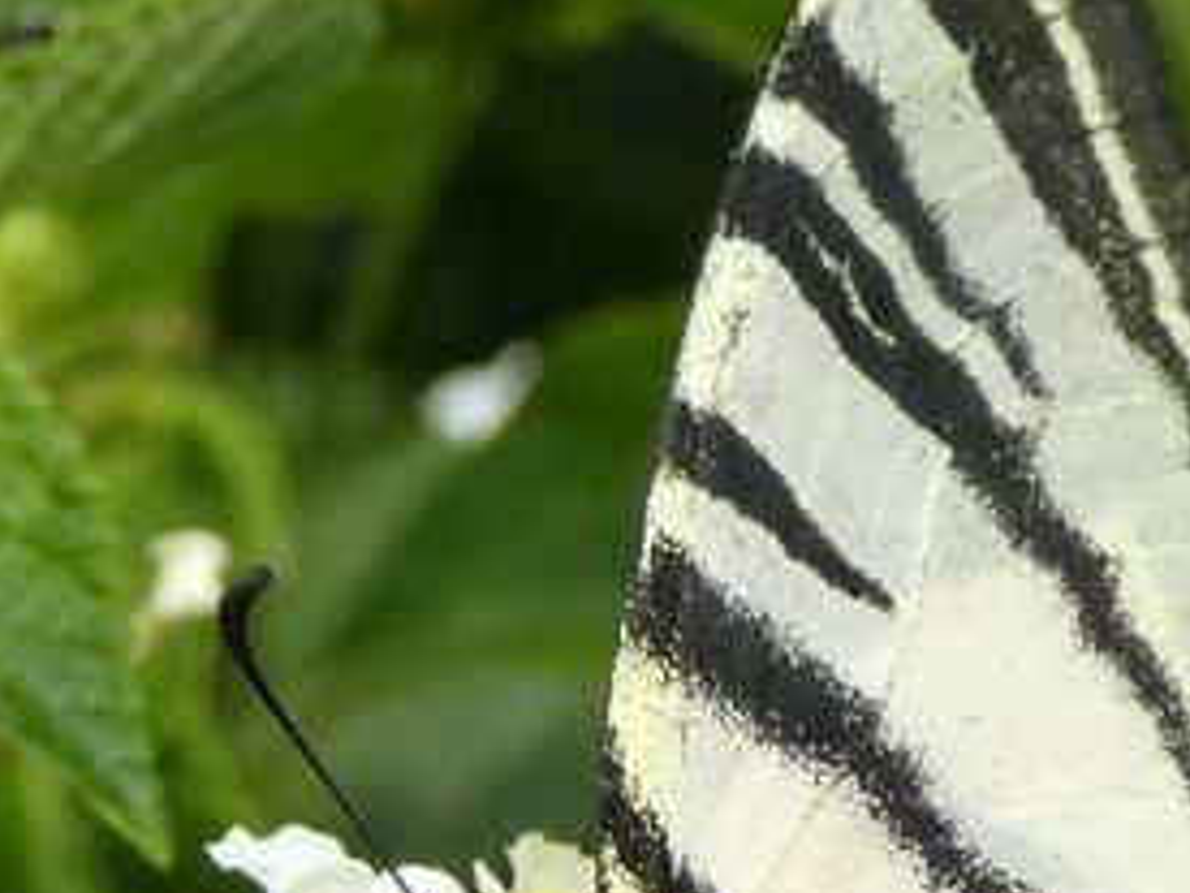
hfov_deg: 9.1
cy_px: 992
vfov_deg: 6.8
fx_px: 7425
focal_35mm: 216
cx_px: 1106
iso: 80
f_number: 4.3
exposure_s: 1/160
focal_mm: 12.5
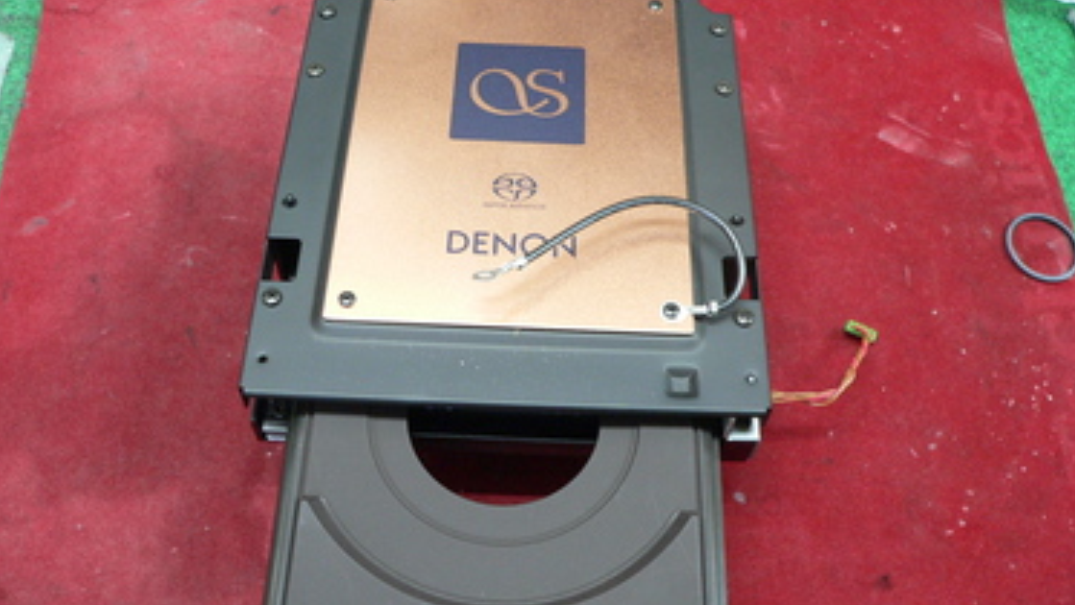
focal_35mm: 40
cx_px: 539
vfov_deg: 29.7
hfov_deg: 50.5
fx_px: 1140
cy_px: 255
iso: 200
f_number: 2.8
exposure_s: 1/10
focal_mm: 6
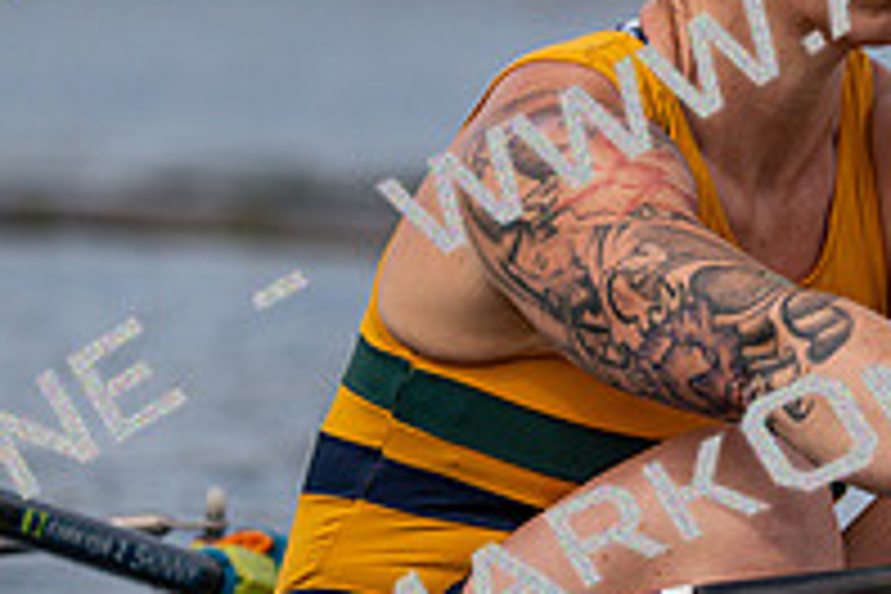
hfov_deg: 2.8
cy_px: 268
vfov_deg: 1.9
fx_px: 18289
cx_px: 936
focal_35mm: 739
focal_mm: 252
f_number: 5.6
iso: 250
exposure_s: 1/1600
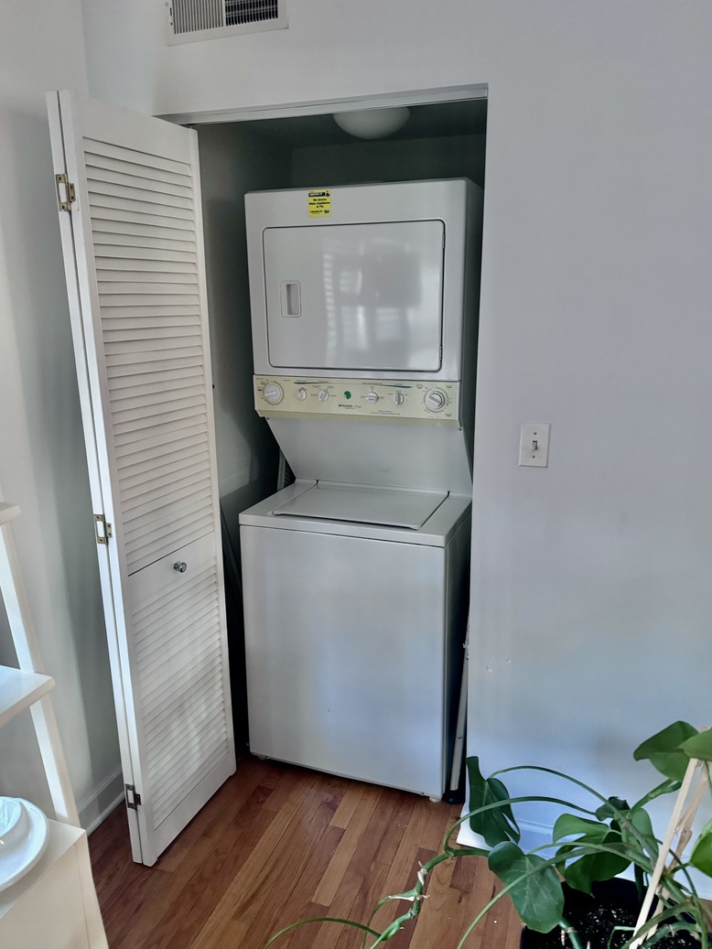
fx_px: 685
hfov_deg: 54.9
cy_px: 469
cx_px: 362
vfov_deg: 69.4
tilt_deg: -16.3
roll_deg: +0.7
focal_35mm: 25
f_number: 1.78
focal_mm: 6.86
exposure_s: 1/40
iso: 640
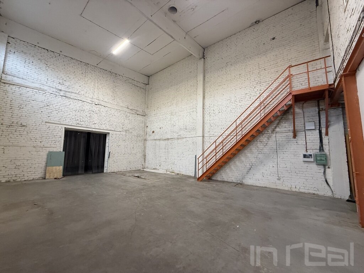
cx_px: 182
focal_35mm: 14
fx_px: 147
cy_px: 136
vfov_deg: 85.7
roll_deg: -1.1
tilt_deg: +6.5
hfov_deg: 102.1
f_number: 2.2
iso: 320
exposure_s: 1/99
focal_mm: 2.22
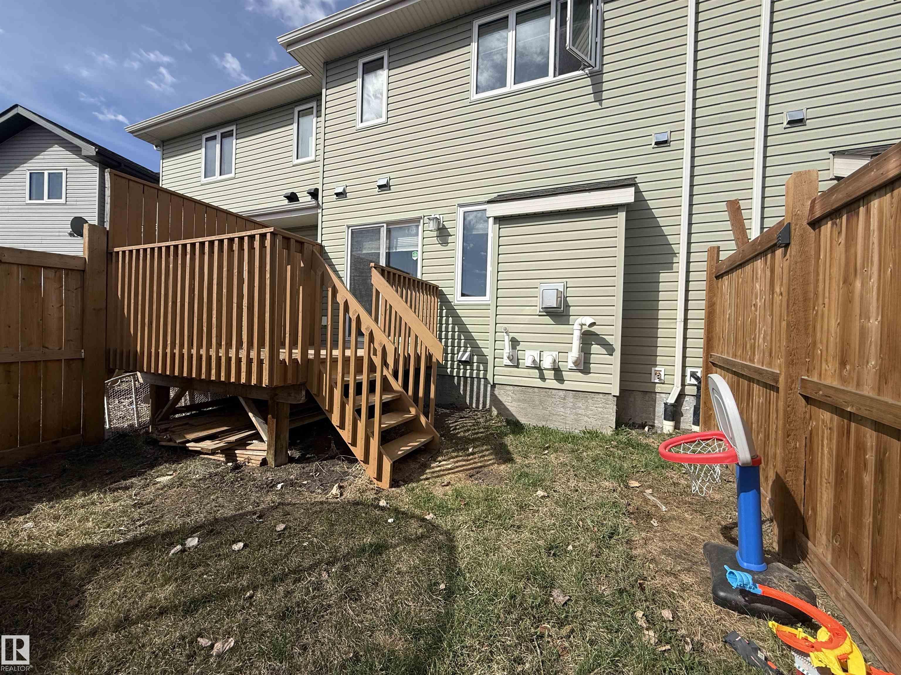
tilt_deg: -0.1
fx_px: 364
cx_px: 450
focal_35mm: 14
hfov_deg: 102.1
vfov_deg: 85.7
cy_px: 338
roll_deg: -1.4
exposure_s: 1/3125
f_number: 2.2
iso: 50
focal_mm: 2.22
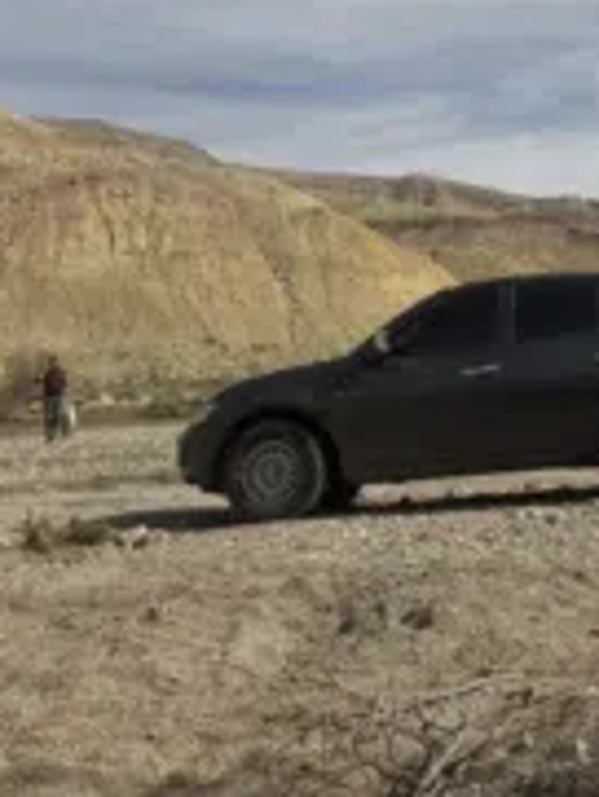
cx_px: 568
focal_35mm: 53
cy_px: 114
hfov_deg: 26.4
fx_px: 1221
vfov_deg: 34.6
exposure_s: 1/12346
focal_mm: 6.76
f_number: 1.78
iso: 80
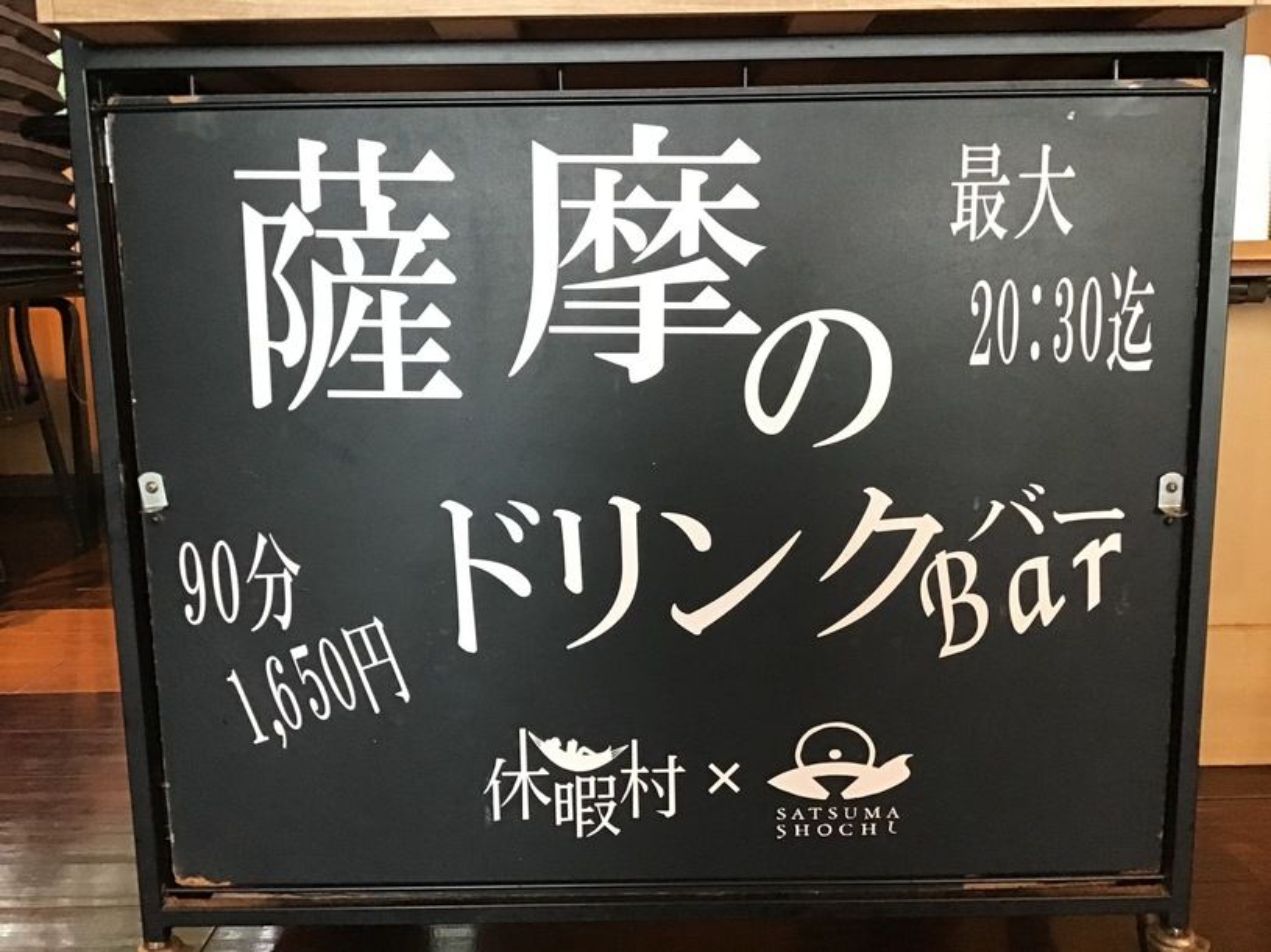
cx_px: 636
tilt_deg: -10.0
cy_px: 476
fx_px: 1138
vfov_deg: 45.4
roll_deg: -0.1
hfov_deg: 58.4
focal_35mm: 31
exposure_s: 1/17
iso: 200
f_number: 2.4
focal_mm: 3.3
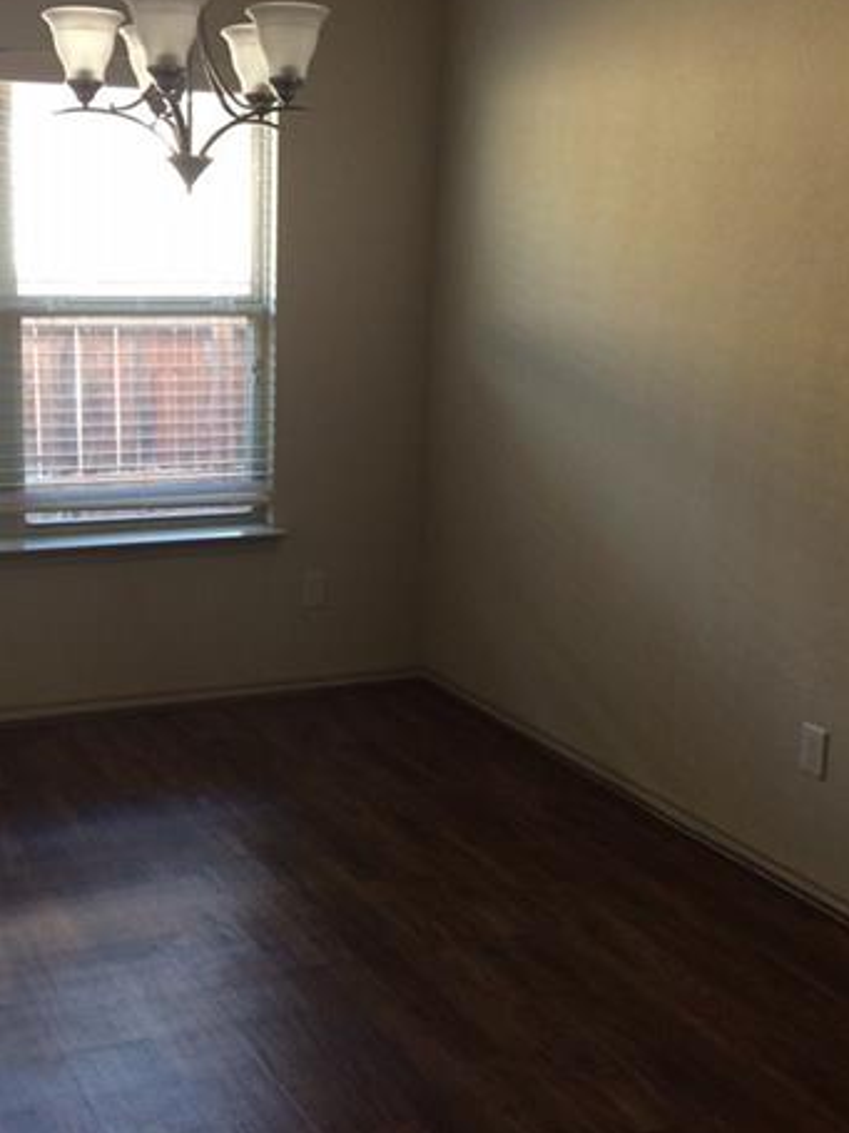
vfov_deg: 38.9
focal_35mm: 49
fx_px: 1603
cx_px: 316
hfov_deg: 29.5
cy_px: 603
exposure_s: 1/30
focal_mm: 4.15
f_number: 2.2
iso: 50
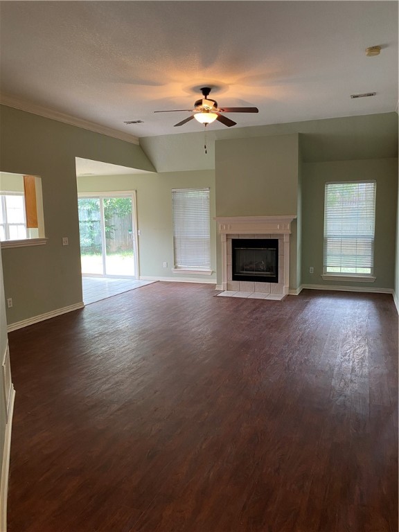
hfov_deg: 53.1
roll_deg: +1.1
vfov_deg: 67.3
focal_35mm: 26
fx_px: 400
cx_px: 200
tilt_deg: -6.4
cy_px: 266
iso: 250
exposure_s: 1/60
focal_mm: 4.25
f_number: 1.8
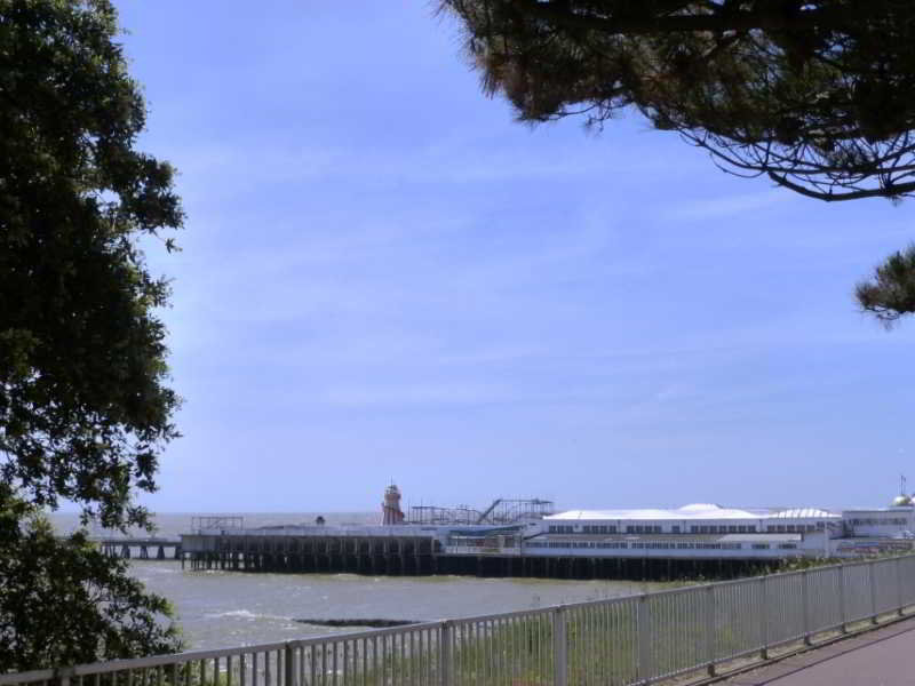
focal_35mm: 54
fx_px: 1427
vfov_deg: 27.0
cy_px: 343
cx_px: 458
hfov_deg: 35.5
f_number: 4.6
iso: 160
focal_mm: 9.7
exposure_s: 1/2000
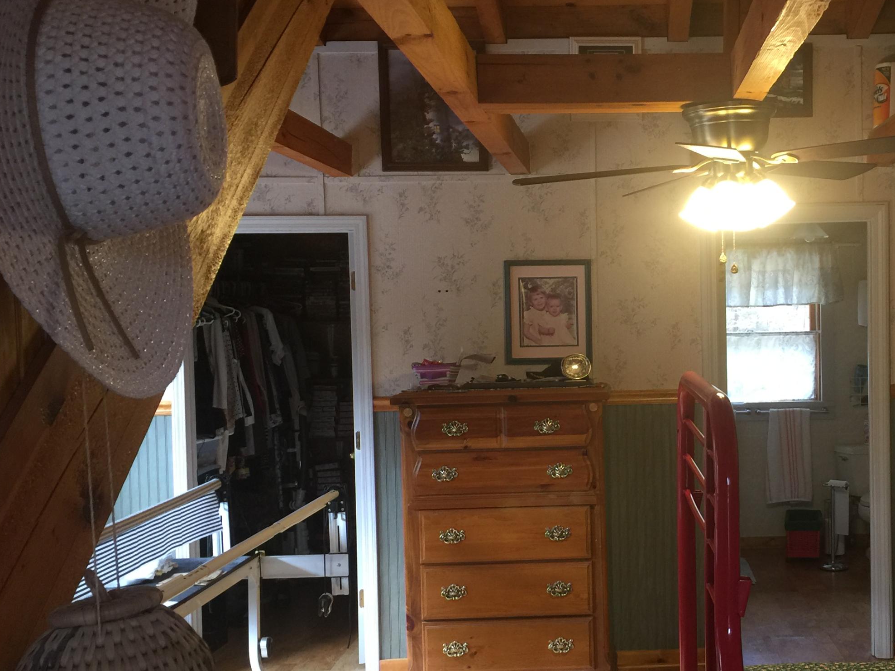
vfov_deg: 32.9
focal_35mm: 44
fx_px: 1138
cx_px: 659
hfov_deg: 41.8
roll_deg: +1.1
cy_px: 369
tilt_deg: -1.5
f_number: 2.2
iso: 40
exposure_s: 1/15
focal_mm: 4.15
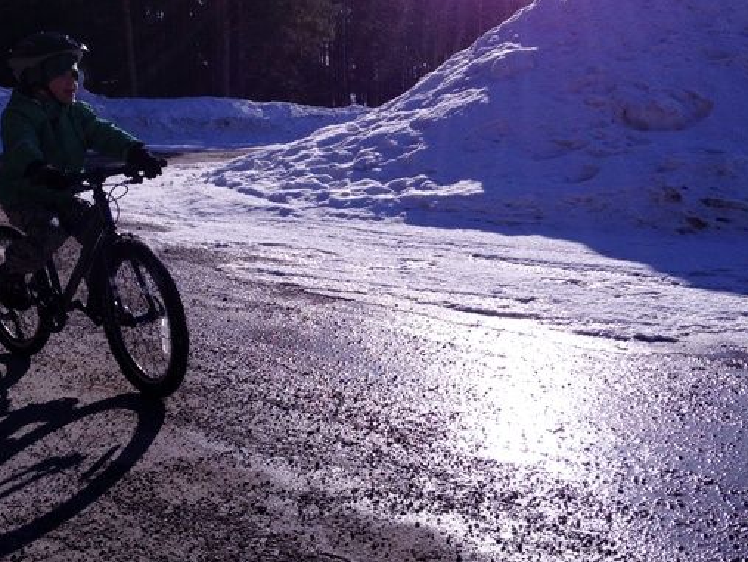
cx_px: 358
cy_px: 258
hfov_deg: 38.2
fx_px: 1081
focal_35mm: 50
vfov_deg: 29.1
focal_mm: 4.28
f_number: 2.4
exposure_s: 1/3460
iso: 64
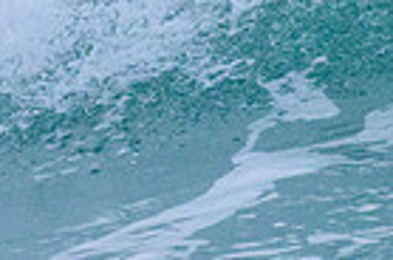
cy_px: -260
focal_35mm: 4609
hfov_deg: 0.4
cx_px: -217
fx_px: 50200
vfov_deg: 0.3
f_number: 11
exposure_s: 1/2000
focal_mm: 800
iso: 2800
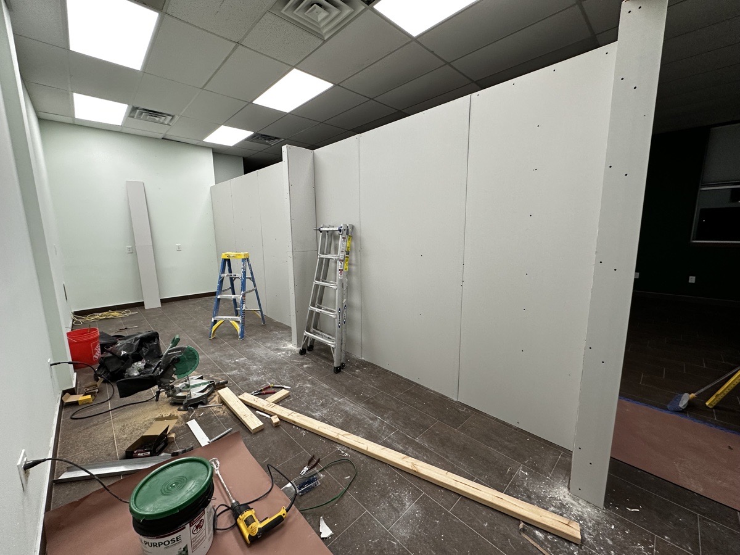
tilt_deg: -7.6
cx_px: 370
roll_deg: +1.0
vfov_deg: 85.7
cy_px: 278
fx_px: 299
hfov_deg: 102.1
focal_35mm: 14
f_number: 2.2
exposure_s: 1/120
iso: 200
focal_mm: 2.22
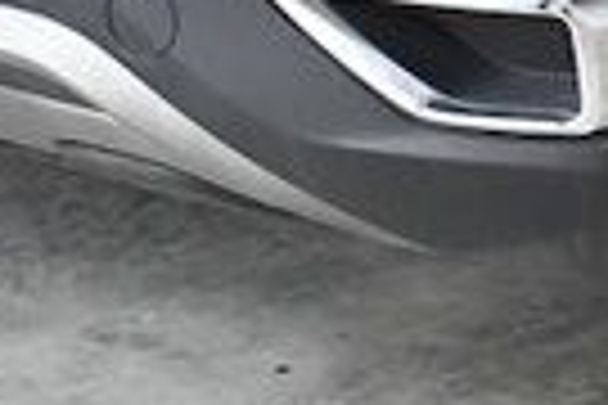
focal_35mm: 296
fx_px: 4999
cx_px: 1230
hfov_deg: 6.7
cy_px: -722
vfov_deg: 4.5
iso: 2000
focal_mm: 26
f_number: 5.6
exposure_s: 1/500
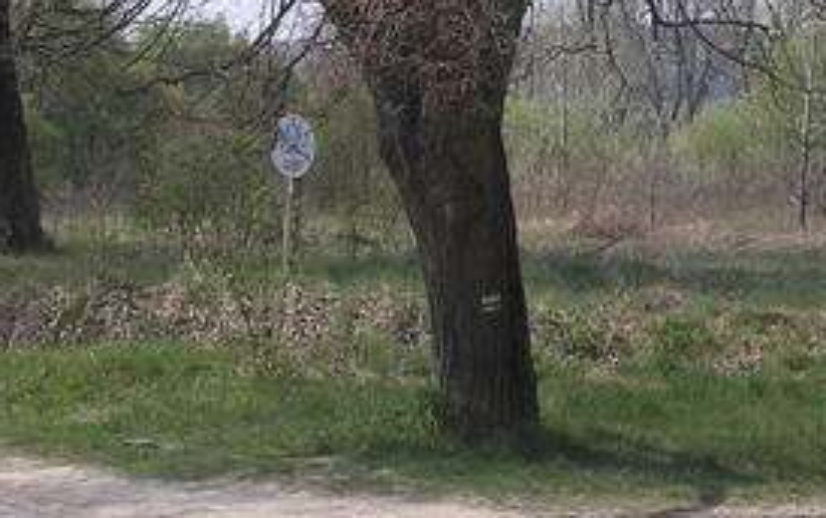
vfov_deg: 9.9
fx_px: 2953
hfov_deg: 15.9
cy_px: -57
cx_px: 522
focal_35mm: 131
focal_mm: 8
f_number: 6.4
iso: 100
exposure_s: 1/208
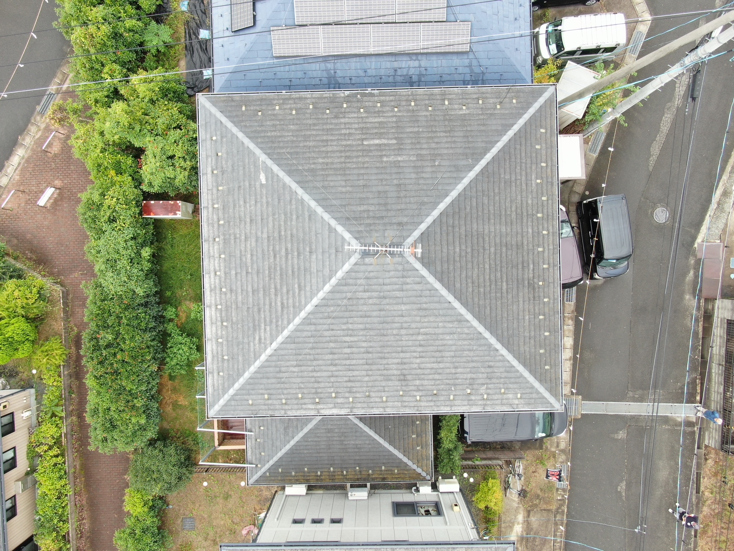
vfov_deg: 56.8
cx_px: 367
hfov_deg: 71.6
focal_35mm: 24
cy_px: 276
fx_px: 509
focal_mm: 4.39
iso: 110
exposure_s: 1/160
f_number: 2.8
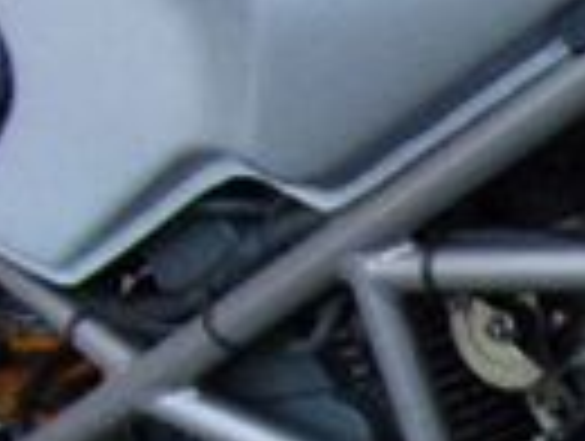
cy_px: 711
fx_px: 1998
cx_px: 1138
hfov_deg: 14.2
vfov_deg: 11.9
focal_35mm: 118
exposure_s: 1/30
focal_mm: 4.3
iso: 400
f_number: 3.3
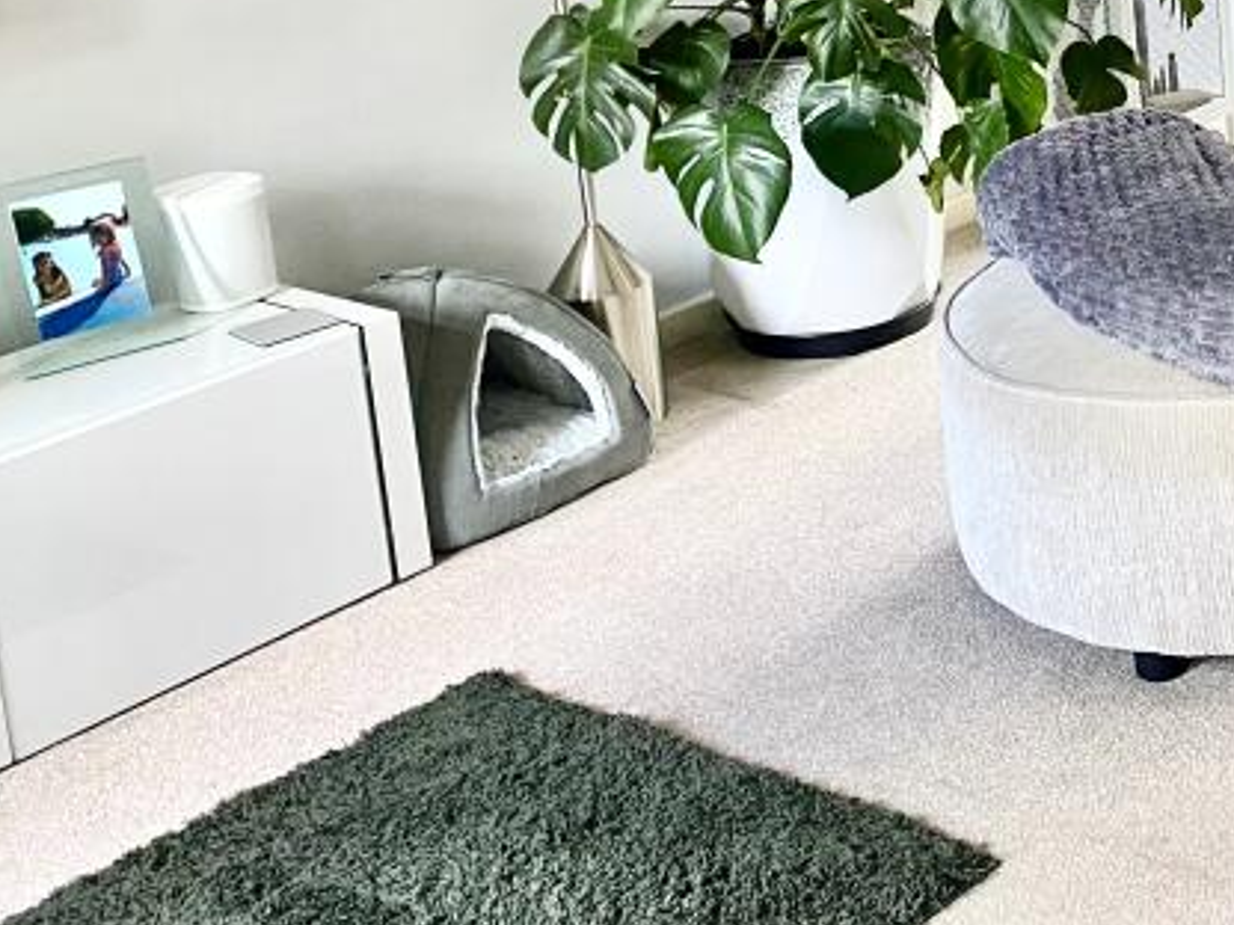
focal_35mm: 64
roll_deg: +4.2
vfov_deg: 21.7
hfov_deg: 27.6
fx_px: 2281
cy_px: -92
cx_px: 1367
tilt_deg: -11.4
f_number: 1.8
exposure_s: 1/78
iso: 125
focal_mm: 4.25
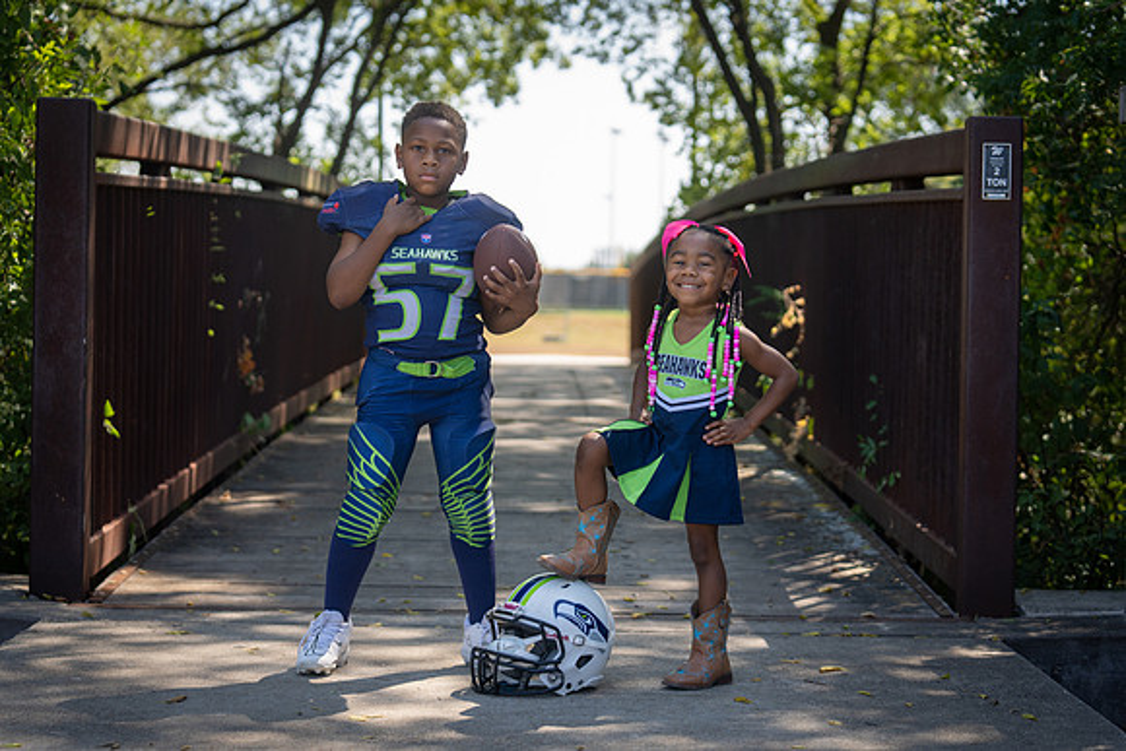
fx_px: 2190
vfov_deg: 19.5
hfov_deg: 28.8
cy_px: 376
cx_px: 563
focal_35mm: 70
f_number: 3.2
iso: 125
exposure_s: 1/400
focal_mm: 70
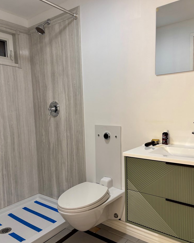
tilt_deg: -4.8
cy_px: 130
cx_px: 98
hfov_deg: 51.5
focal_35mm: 28
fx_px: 201
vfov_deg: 62.2
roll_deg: +1.8
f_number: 1.6
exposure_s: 1/60
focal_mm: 5.96
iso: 100
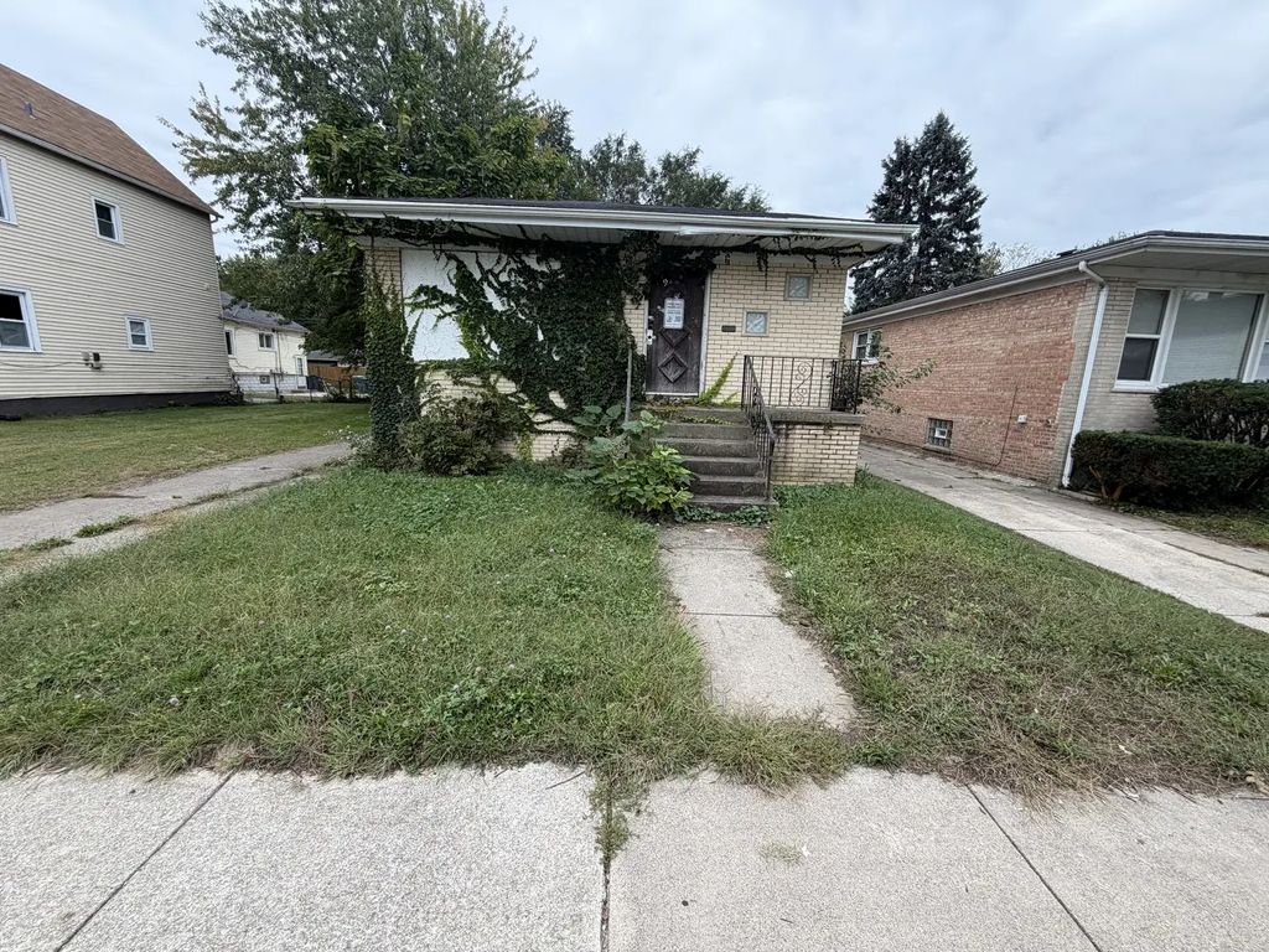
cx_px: 634
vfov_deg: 85.7
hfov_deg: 102.1
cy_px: 476
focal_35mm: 14
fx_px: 513
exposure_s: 1/124
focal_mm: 2.22
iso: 40
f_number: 2.2
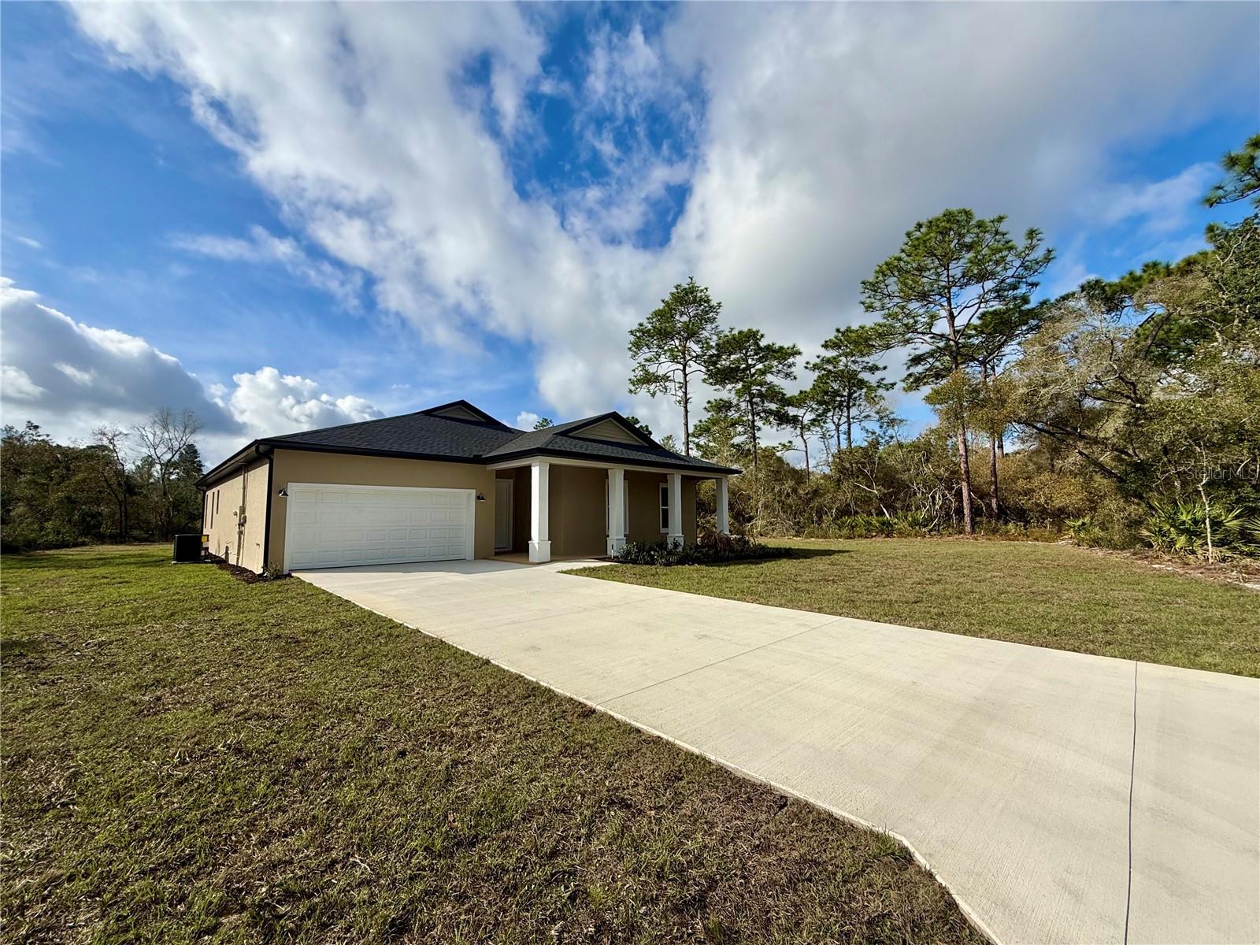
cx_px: 630
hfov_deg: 102.1
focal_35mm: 14
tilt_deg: +6.8
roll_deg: +0.8
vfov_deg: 85.7
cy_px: 472
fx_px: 510
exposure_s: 1/3460
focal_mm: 2.22
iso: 50
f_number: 2.2
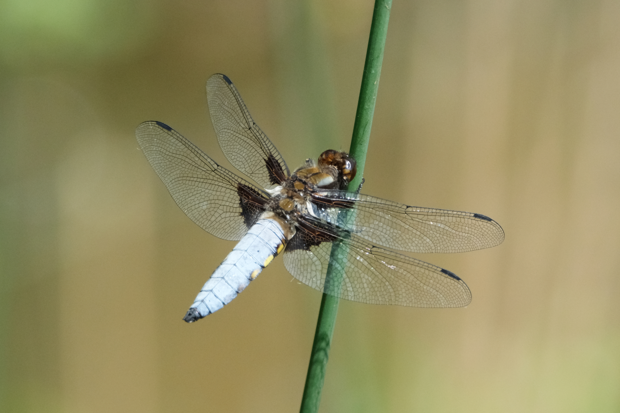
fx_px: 12967
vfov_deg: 1.8
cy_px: 206
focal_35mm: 753
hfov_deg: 2.7
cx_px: 310
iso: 2000
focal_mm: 502
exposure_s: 1/2000
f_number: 8
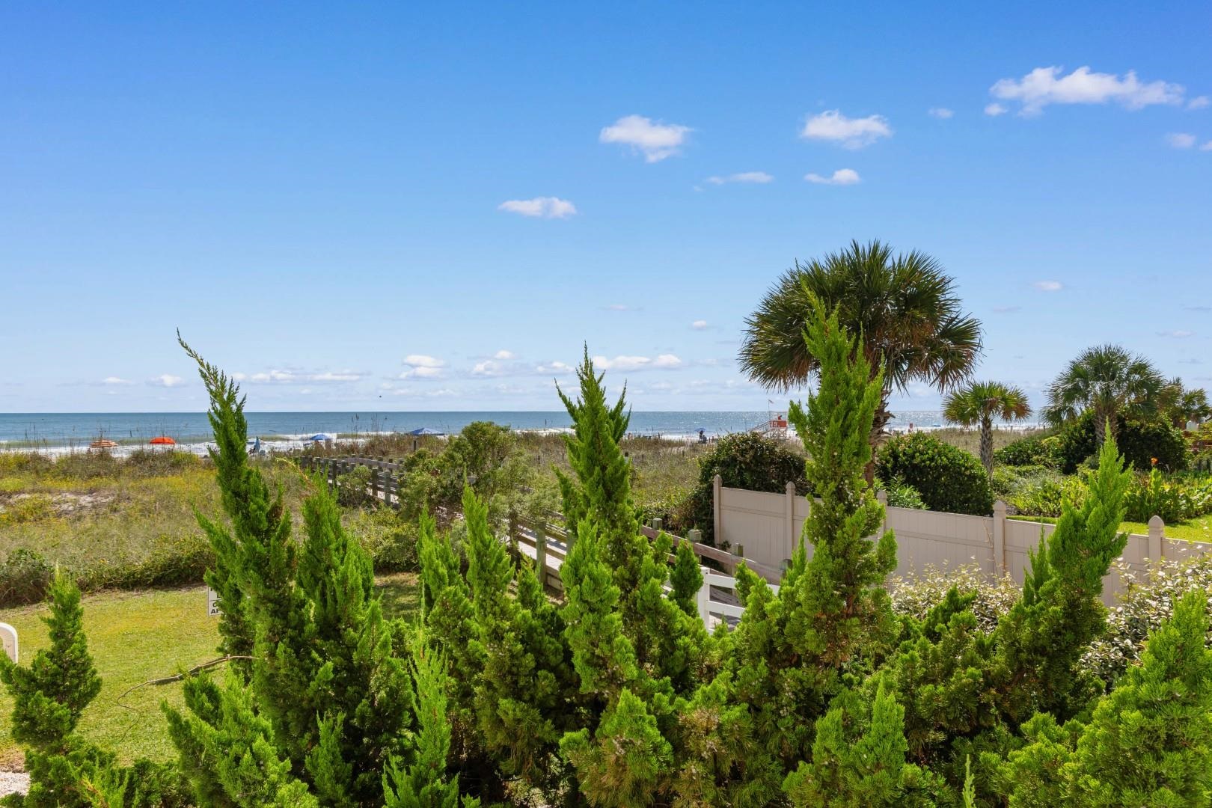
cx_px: 606
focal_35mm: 21
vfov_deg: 59.5
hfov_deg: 81.2
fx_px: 707
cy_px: 404
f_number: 9
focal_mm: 14
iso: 100
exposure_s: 1/320
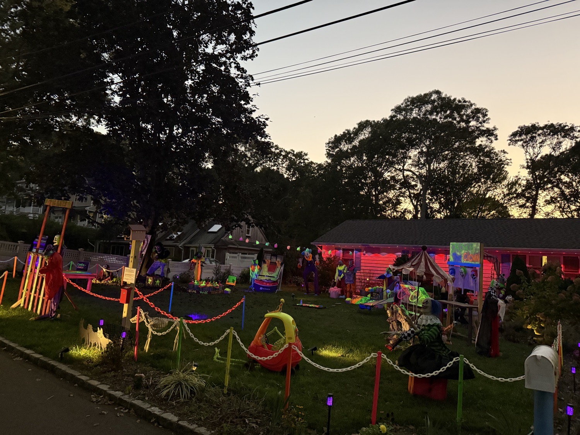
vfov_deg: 56.8
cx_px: 290
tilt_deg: +6.3
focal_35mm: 24
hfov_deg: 71.6
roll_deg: -2.8
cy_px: 218
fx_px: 402
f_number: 1.78
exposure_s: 1/39
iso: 1000
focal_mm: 6.76
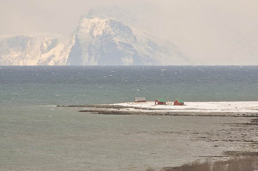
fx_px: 3220
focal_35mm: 450
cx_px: 129
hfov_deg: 4.6
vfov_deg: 3.0
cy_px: 86
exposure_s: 1/500
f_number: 7.1
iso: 200
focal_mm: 300
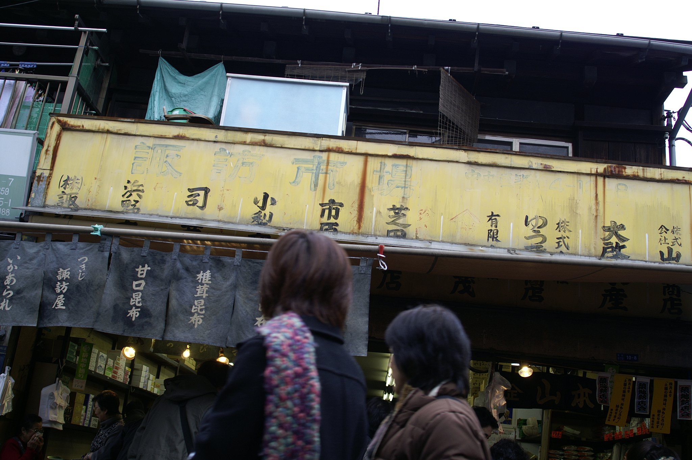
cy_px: 230
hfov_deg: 53.2
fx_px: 691
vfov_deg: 36.8
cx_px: 346
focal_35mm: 36
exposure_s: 1/80
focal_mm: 24
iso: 100
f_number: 5
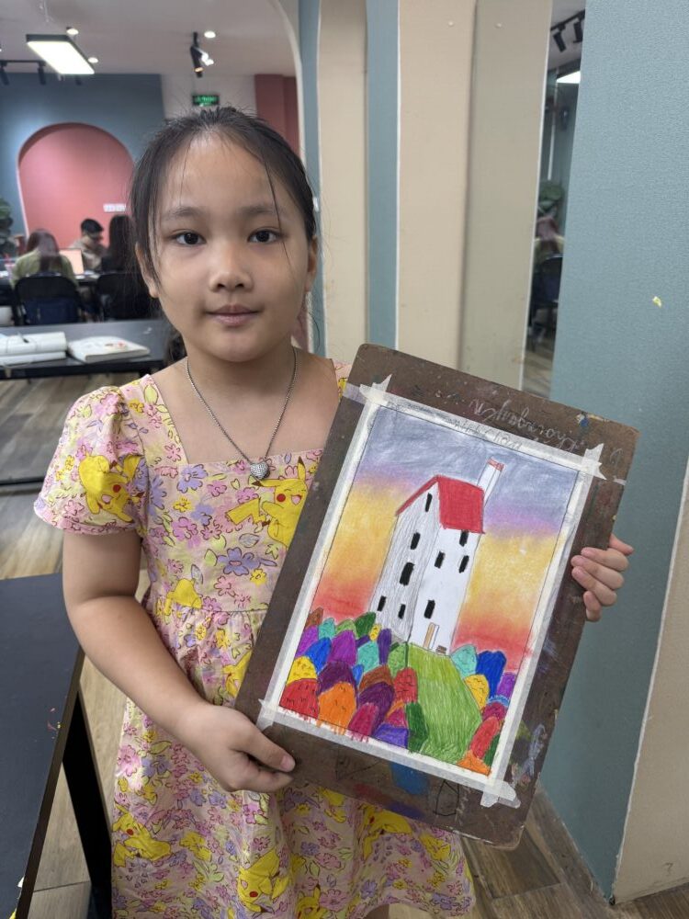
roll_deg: +0.5
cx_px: 344
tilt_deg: -20.9
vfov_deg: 71.6
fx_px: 637
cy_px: 460
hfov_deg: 56.8
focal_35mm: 24
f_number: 1.78
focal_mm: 6.76
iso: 100
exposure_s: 1/100
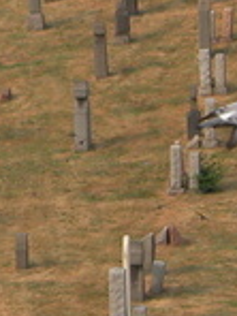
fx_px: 4309
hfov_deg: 3.1
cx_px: -305
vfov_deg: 4.2
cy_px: 47
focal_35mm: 472
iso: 100
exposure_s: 1/533
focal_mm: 22.3
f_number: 3.9
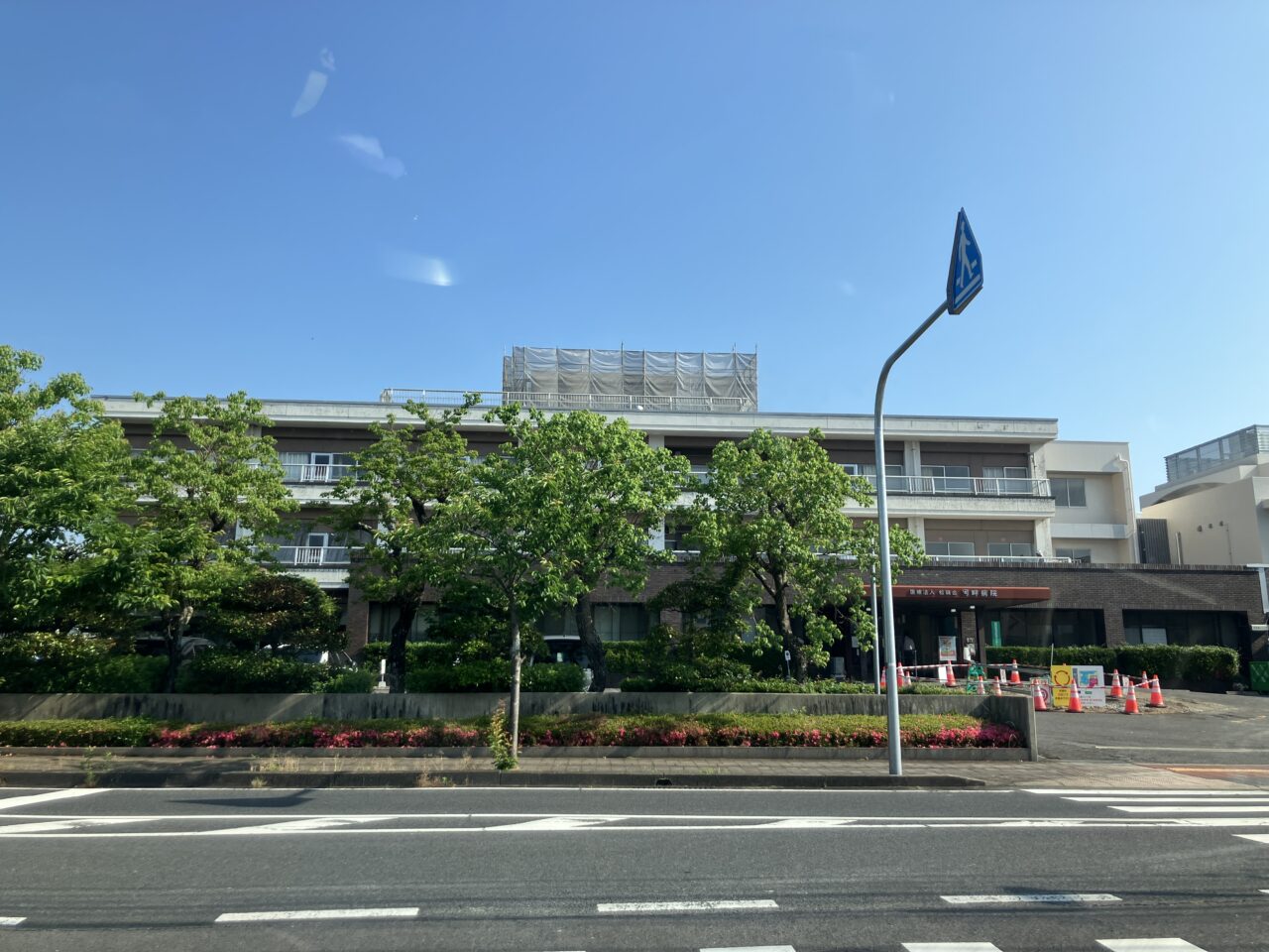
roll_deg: -1.3
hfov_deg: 63.4
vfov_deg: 49.7
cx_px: 634
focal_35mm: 28
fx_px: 1026
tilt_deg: +11.2
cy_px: 476
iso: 32
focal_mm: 3.99
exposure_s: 1/1350
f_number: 1.8
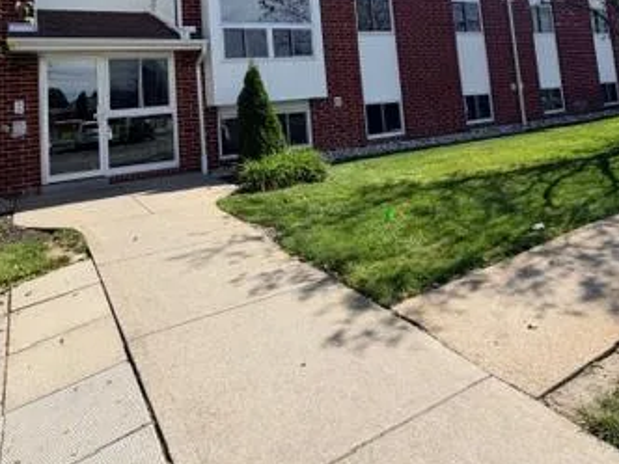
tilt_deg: +5.6
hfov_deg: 65.3
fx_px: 483
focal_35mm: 27
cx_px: 321
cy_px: 50
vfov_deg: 46.6
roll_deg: +5.5
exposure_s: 1/770
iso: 25
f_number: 2.2
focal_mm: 2.22
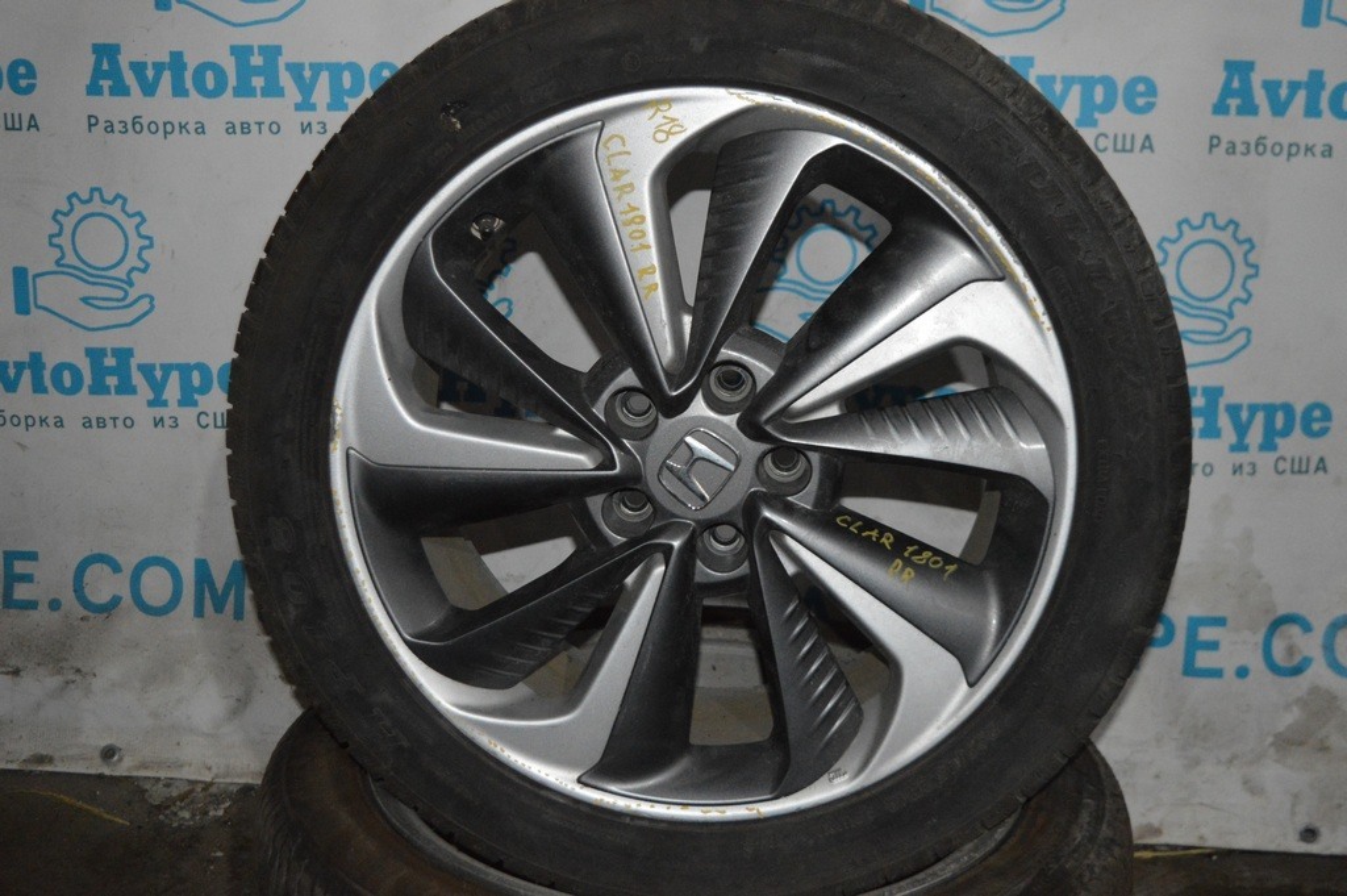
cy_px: 448
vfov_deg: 28.9
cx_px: 674
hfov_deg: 42.4
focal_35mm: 46
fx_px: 1738
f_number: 4.2
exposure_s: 1/60
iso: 3200
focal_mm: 31
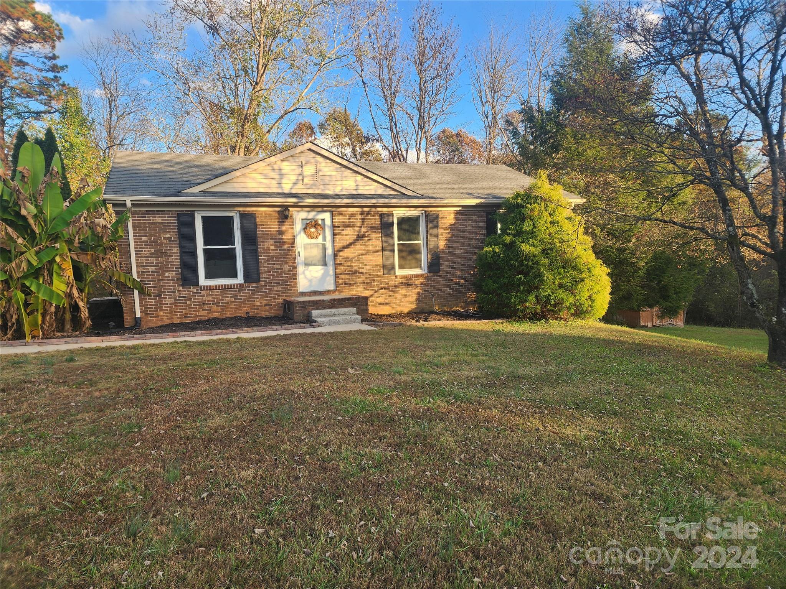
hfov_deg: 73.9
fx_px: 522
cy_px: 294
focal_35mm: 23
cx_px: 393
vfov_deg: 58.9
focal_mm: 6.4
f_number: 1.8
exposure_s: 1/180
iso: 16
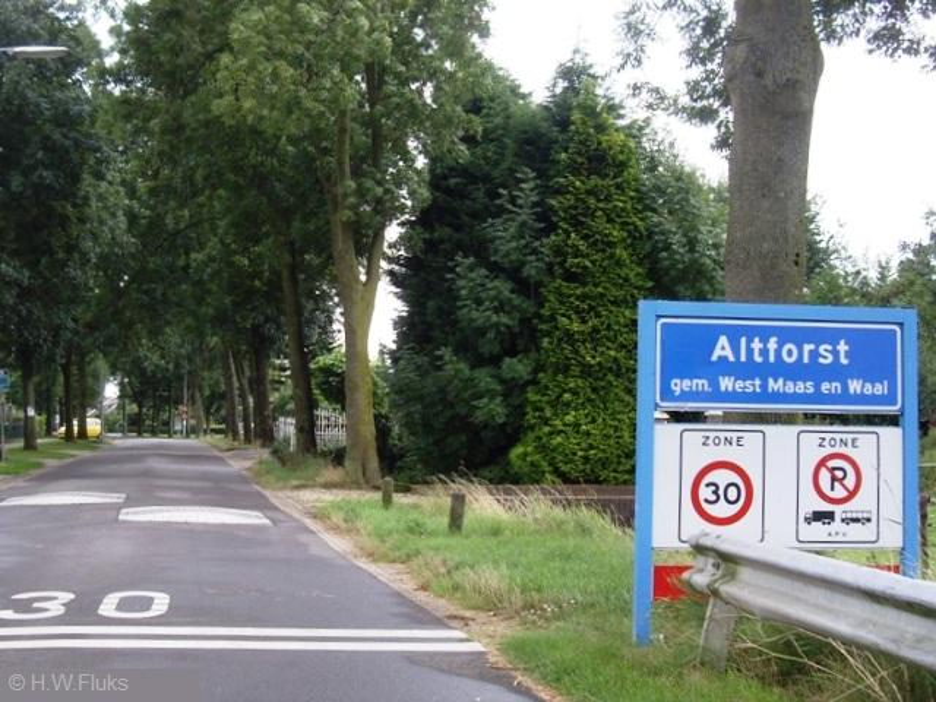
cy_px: 351
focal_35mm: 38
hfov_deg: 49.0
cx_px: 468
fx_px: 1028
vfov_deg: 37.7
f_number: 2.8
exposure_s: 1/100
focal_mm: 7.9
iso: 100
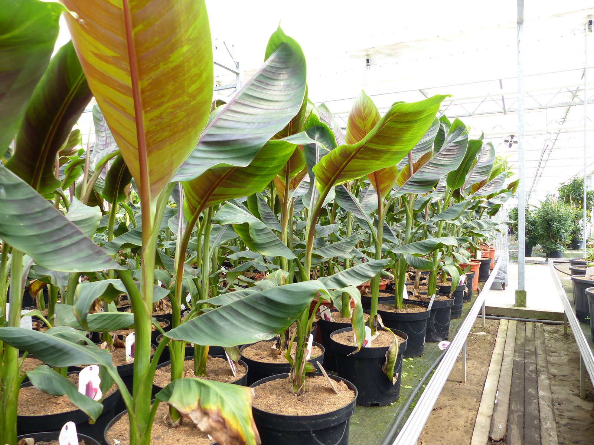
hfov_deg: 69.4
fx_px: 429
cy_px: 222
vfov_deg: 54.9
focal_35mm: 25
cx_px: 297
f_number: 2.8
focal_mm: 4.5
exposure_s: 1/100
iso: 100
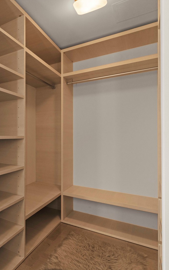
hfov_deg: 36.8
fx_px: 184
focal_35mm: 25
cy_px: 137
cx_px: -37
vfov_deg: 72.5
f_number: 5.6
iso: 1250
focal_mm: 16
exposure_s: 1/30
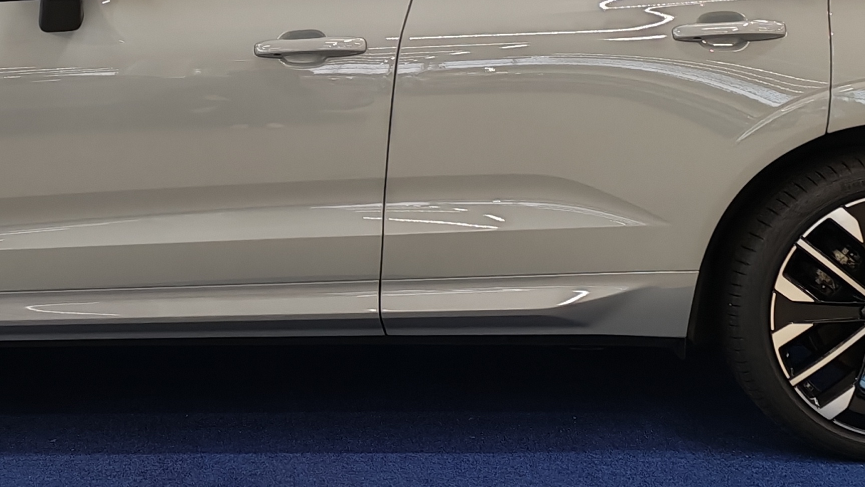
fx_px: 2019
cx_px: 272
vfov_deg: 13.6
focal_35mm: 88
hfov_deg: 24.0
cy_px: 57
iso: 116
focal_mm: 6.12
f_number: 1.9
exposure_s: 1/100
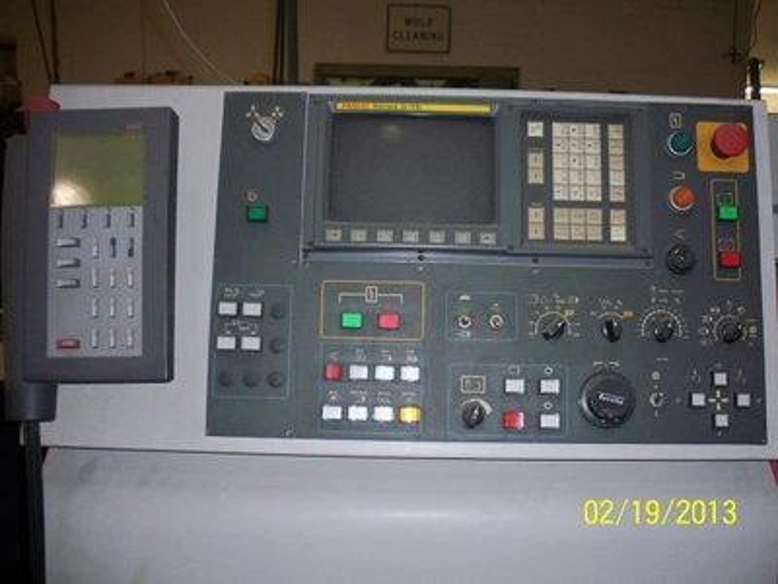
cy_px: 292
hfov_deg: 49.0
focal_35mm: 38
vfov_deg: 37.7
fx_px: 854
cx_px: 389
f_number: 3.5
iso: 200
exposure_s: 1/60
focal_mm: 6.3
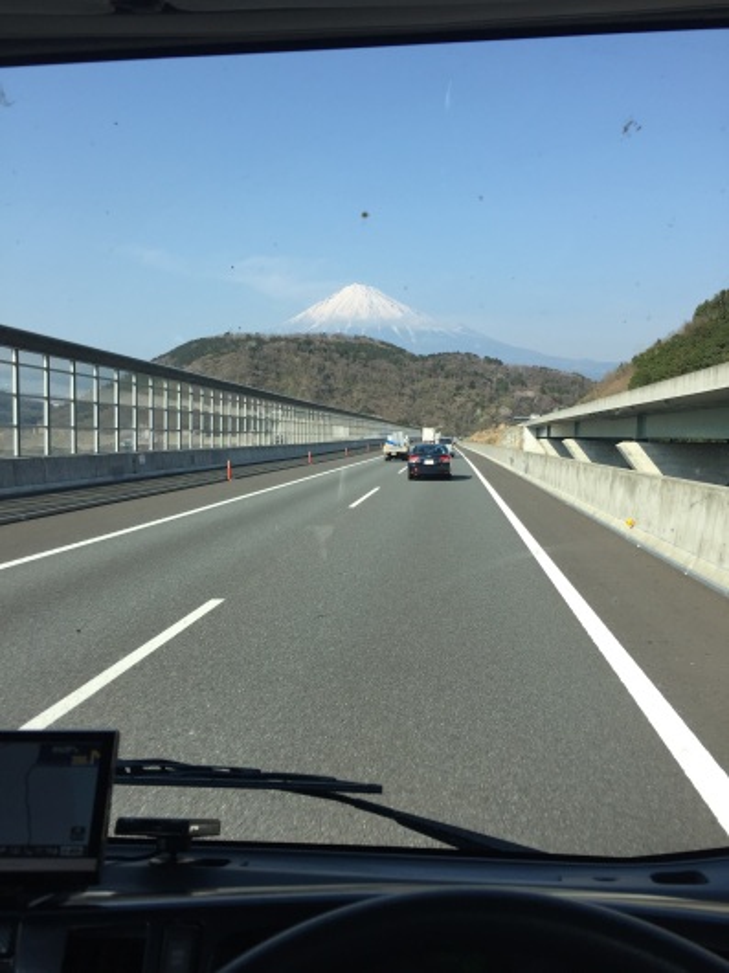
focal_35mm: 29
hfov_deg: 48.2
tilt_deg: -5.7
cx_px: 364
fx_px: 815
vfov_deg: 61.7
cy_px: 486
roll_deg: -0.8
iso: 32
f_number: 2.2
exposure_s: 1/1068
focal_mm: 4.15
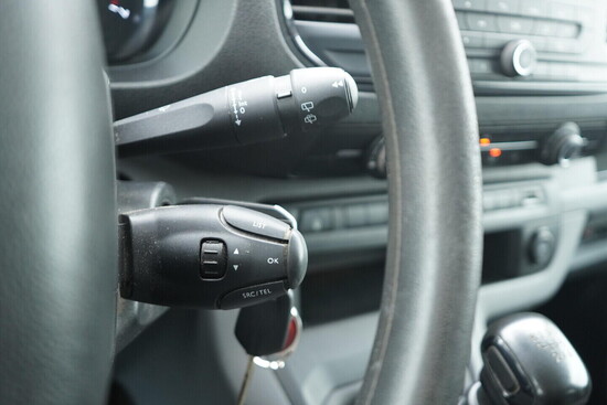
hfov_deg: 53.1
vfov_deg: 36.9
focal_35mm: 36
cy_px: 202
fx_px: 607
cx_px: 304
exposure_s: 1/40
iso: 1000
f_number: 2.8
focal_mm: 24
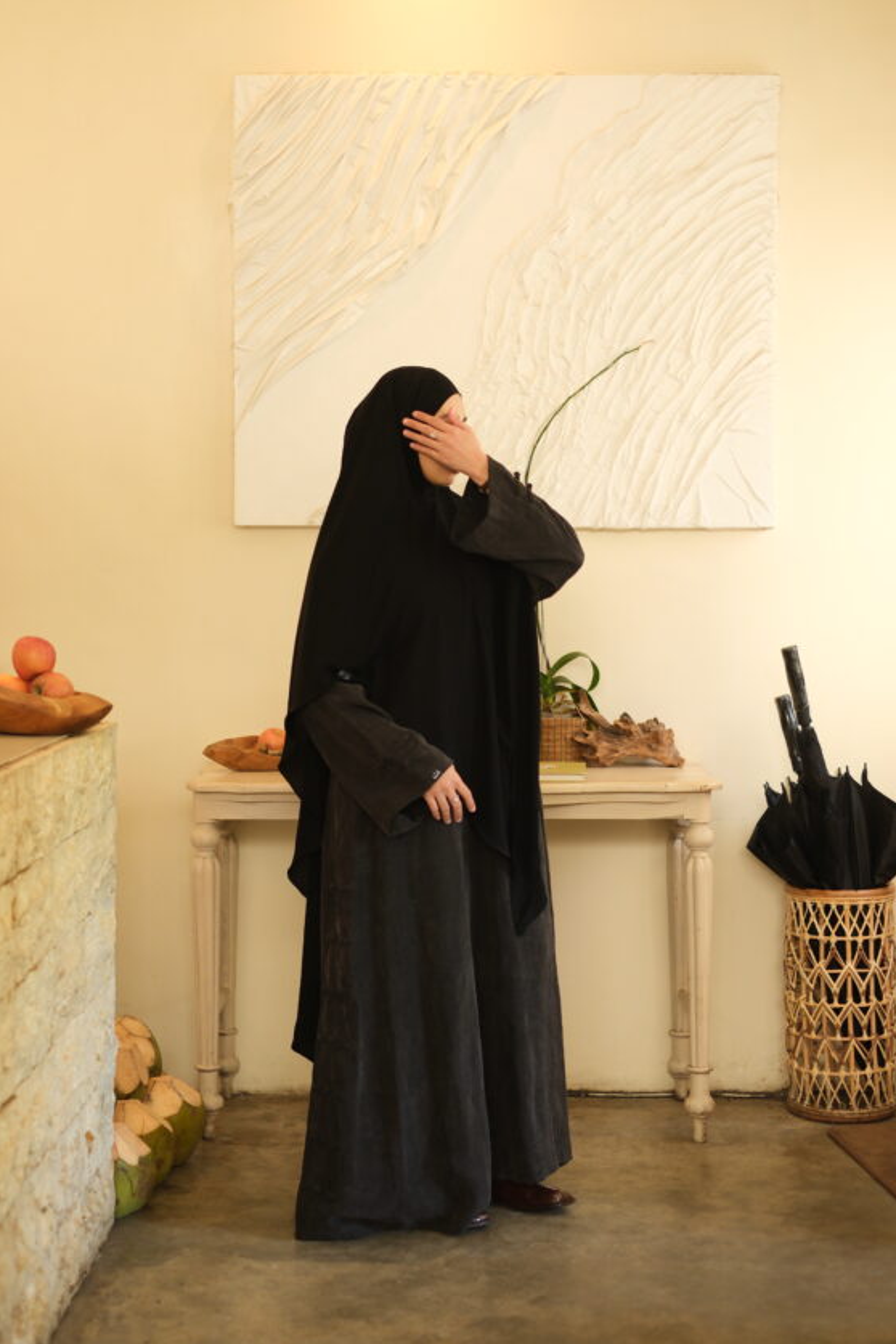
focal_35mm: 57
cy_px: 657
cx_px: 427
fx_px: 2128
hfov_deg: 23.8
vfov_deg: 35.1
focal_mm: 35
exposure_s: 1/250
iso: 800
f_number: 2
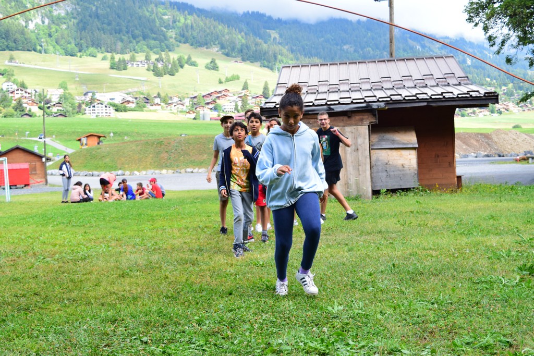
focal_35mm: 51
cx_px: 267
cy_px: 178
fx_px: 757
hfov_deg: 38.9
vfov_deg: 26.5
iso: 800
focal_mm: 34
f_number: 7.1
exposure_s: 1/800
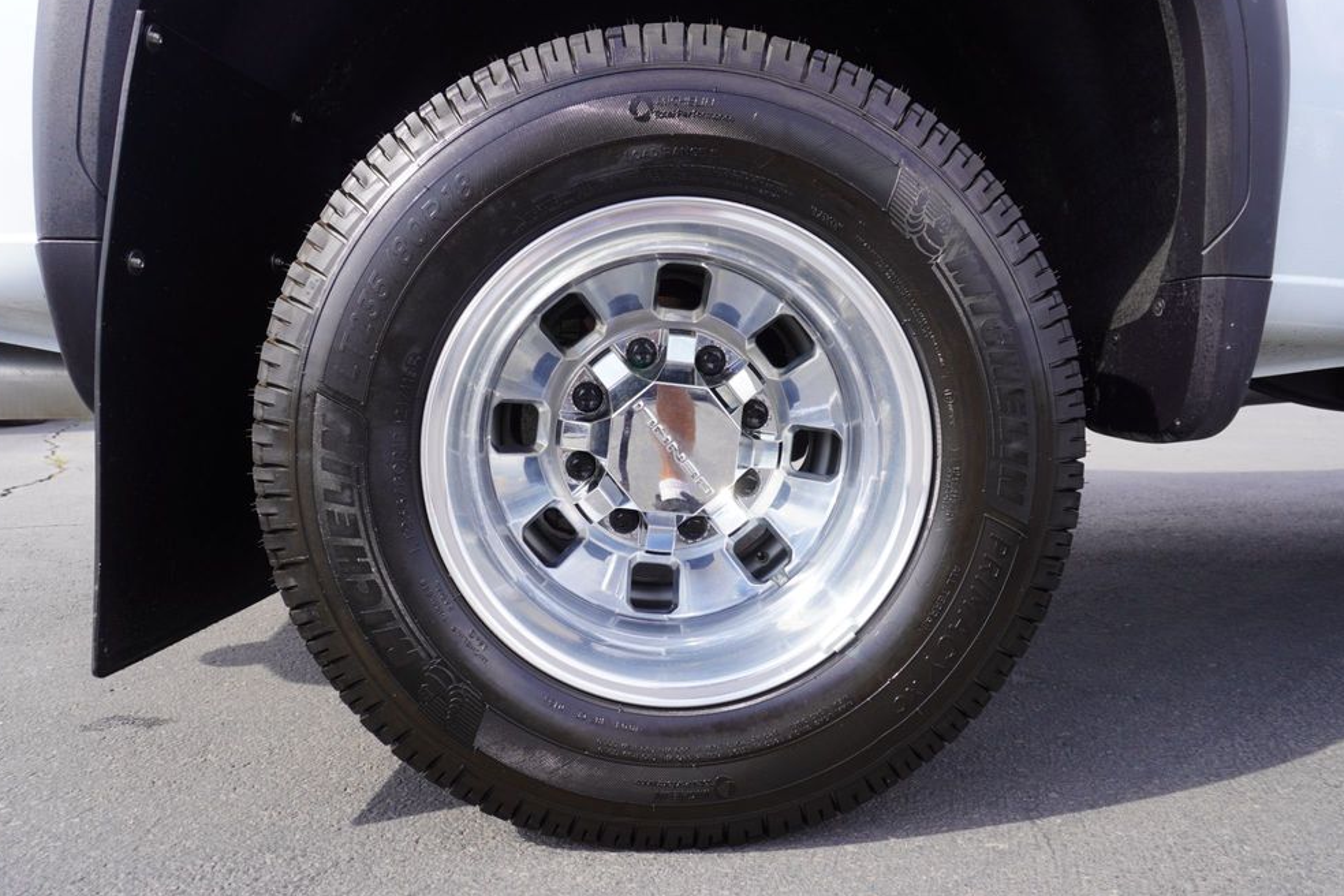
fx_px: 933
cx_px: 658
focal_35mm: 25
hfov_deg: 71.5
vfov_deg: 51.3
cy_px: 448
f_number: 5.6
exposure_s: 1/125
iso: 100
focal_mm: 16
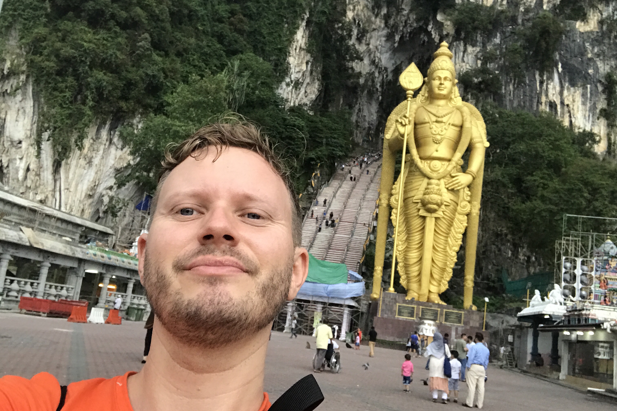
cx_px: 304
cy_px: 195
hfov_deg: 55.8
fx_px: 583
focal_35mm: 34
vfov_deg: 38.9
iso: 40
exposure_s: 1/30
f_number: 2.2
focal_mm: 2.87
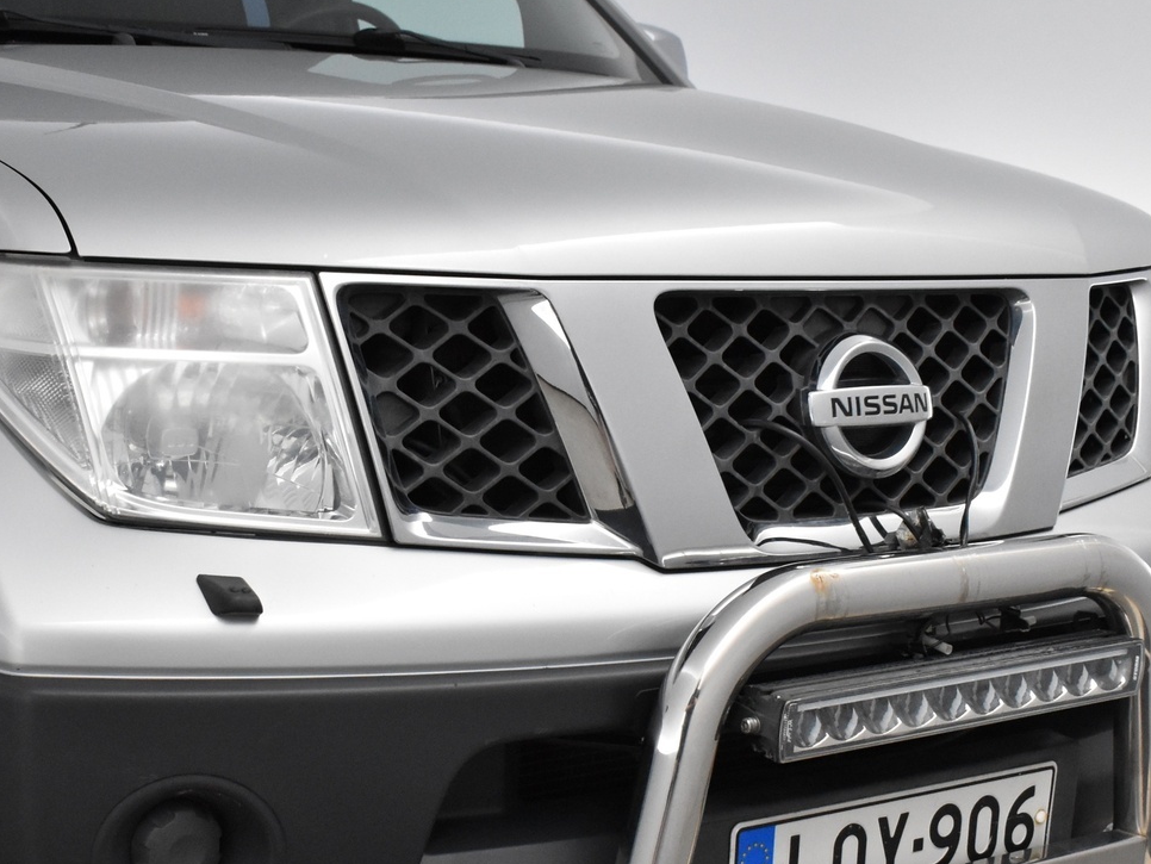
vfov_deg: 25.1
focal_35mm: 58
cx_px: 416
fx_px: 1929
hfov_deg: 33.0
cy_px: 570
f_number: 5.6
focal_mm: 24
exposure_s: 1/125
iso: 3200
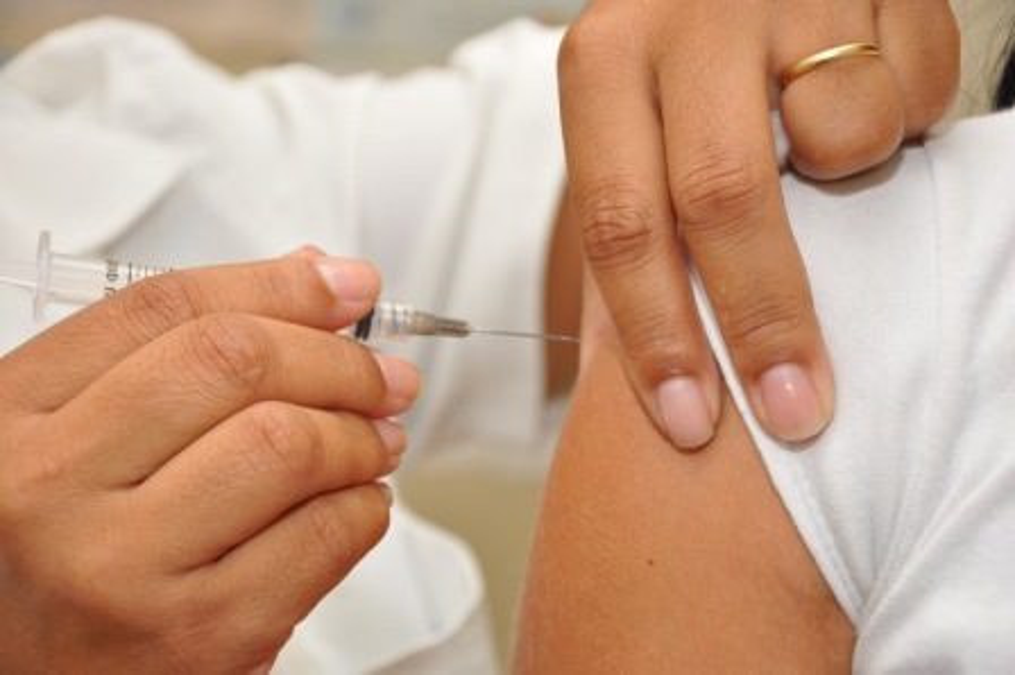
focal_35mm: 112
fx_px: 3169
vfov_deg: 12.2
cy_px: 338
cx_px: 508
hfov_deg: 18.2
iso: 400
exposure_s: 1/60
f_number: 5.3
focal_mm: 75
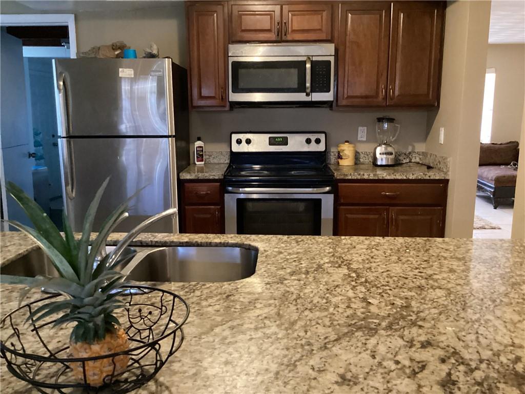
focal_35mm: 31
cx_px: 262
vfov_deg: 45.4
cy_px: 197
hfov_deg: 58.4
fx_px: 470
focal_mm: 3.3
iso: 640
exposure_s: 1/20
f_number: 2.4
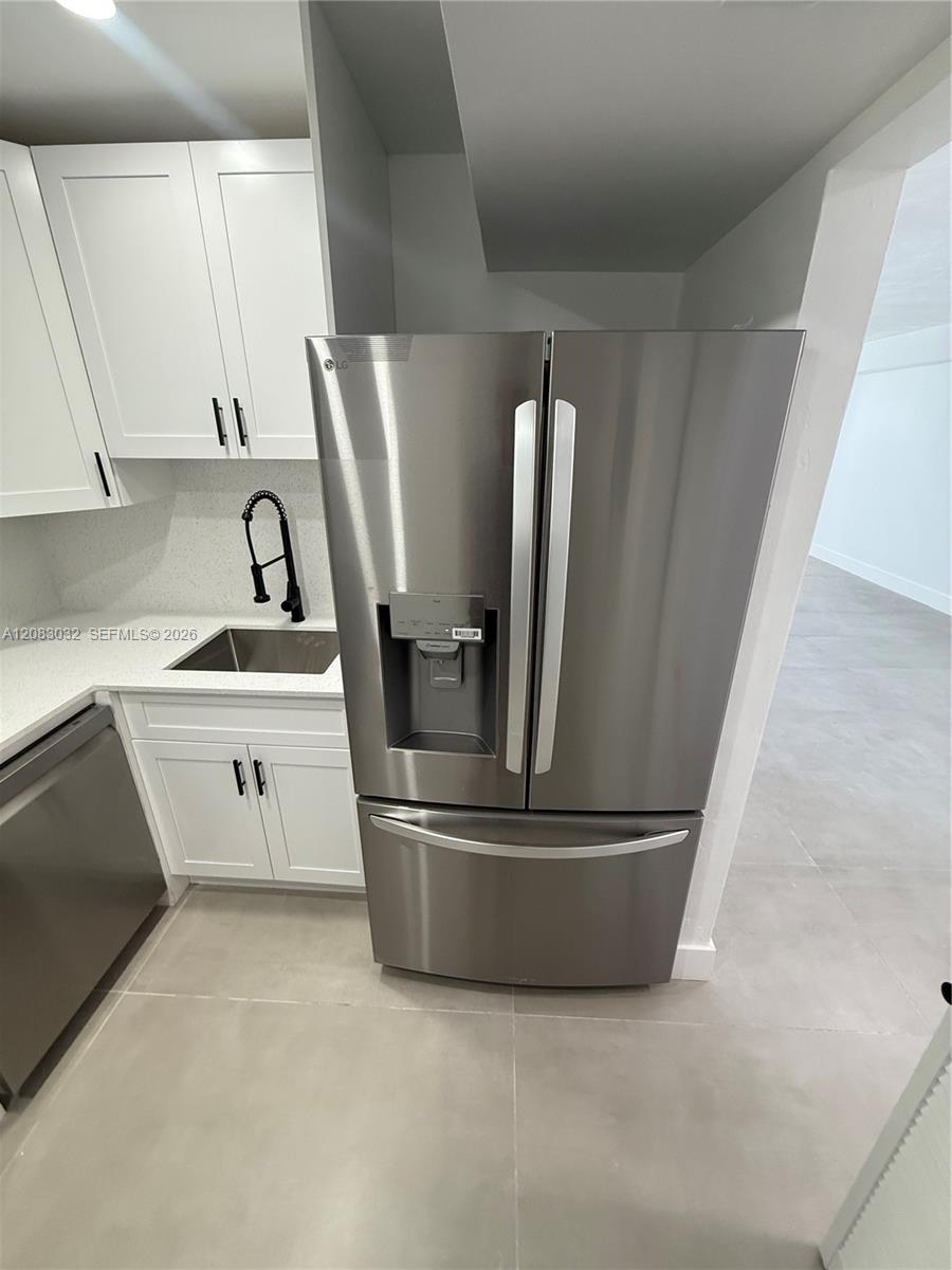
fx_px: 513
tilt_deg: -20.0
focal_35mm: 14
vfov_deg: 102.1
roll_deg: -1.1
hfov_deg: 85.7
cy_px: 635
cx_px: 476
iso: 320
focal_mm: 2.22
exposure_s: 1/120
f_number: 2.2
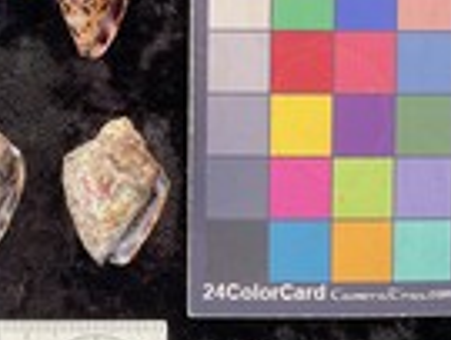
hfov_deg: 24.4
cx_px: -33
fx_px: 980
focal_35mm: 75
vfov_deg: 19.6
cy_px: 82
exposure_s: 1/60
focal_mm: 3
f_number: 1.8
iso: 80
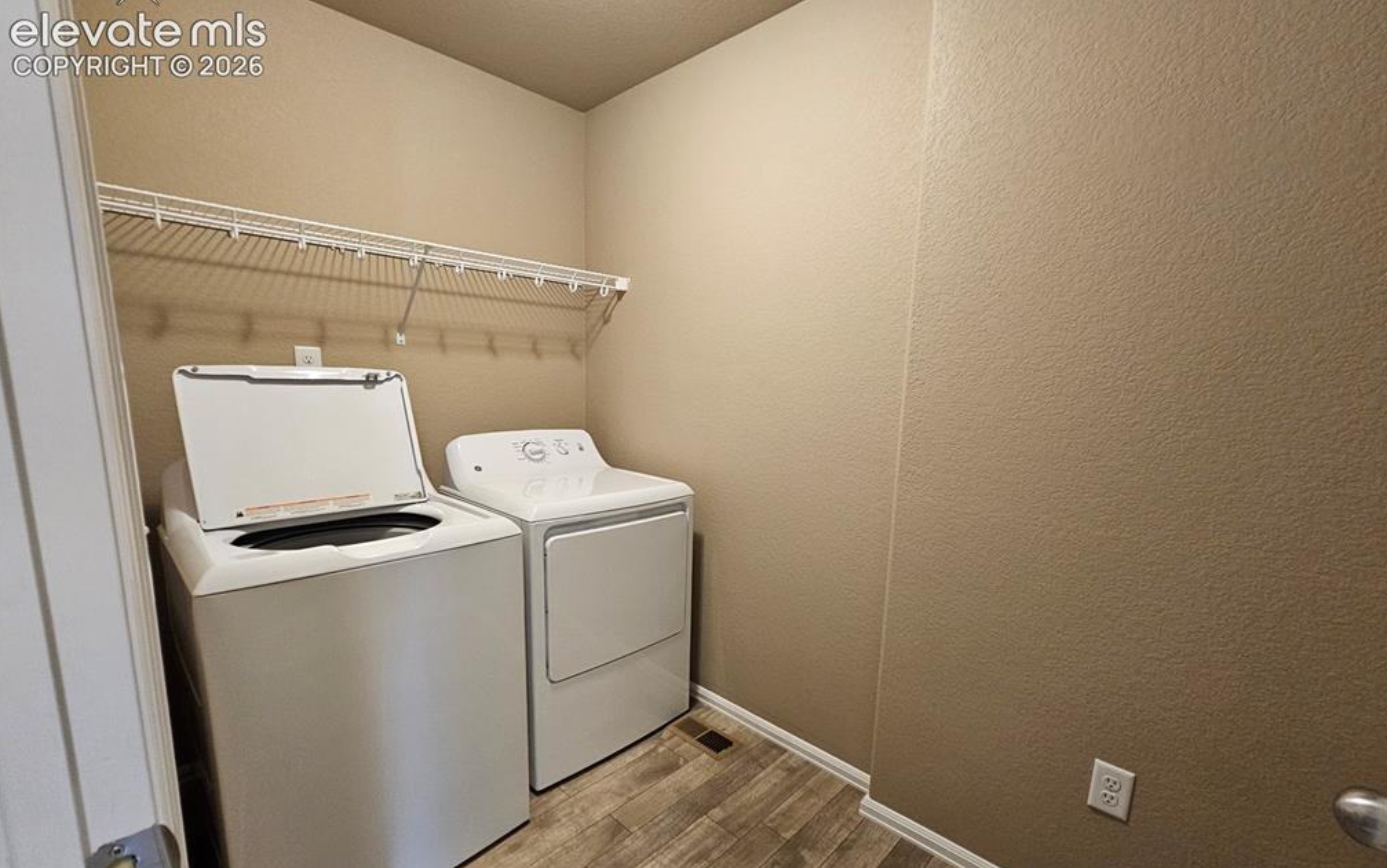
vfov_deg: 78.4
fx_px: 529
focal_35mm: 14
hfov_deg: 105.3
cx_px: 702
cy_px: 483
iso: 400
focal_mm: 2.2
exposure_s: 1/60
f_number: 2.2
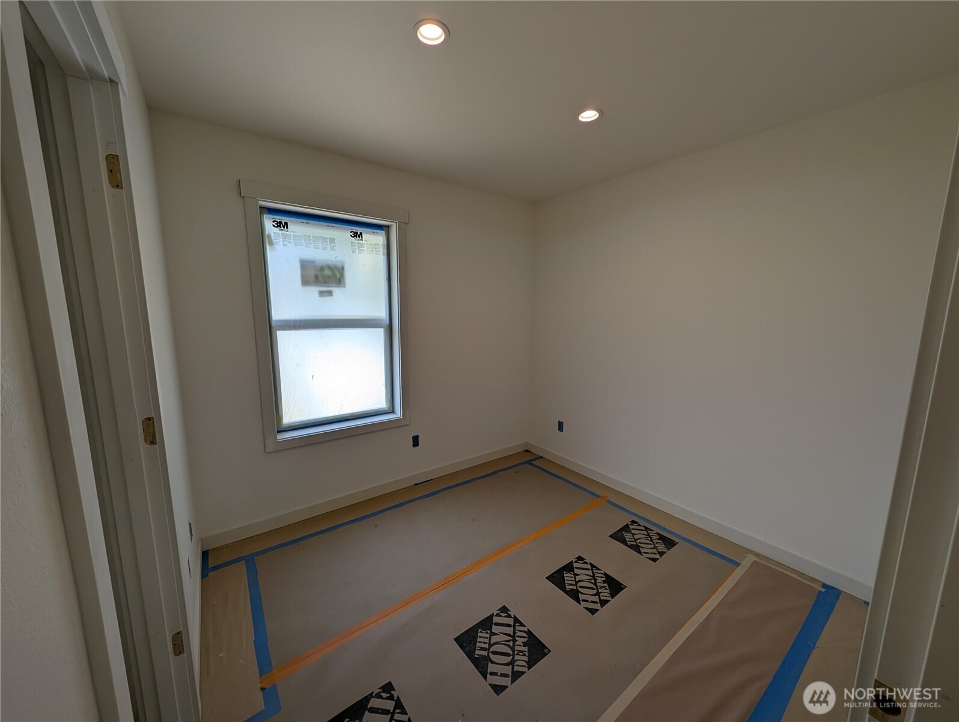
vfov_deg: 94.6
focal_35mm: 12
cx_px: 480
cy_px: 361
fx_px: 333
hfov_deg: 110.5
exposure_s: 1/327
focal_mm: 2.23
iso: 37
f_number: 1.95
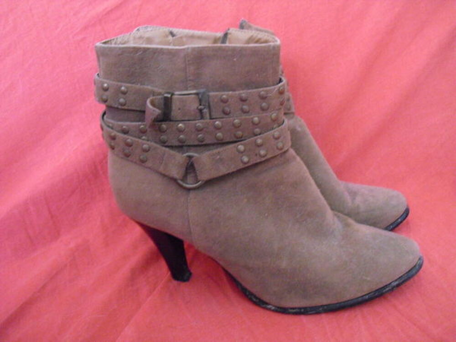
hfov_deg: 51.4
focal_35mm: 36
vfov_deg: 39.7
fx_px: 474
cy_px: 171
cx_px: 228
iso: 800
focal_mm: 6.3
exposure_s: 1/10
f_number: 3.1
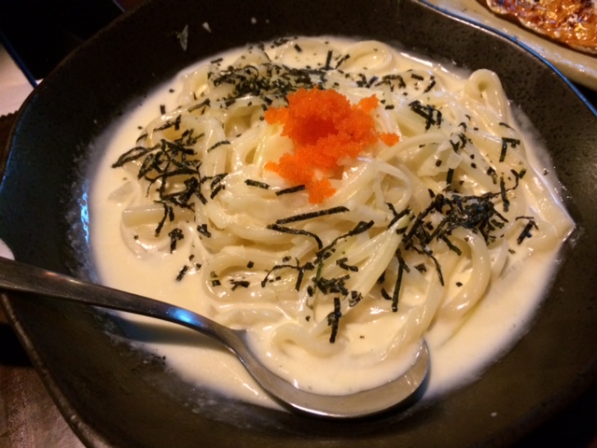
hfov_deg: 60.0
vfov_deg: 46.8
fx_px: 517
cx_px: 298
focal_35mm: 30
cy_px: 224
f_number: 2.2
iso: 400
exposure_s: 1/15
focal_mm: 4.12
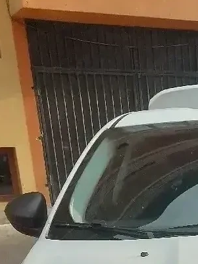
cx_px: 259
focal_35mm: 83
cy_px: 398
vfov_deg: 20.2
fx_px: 634
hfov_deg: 16.7
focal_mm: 5.23
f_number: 1.8
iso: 25
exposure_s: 1/435
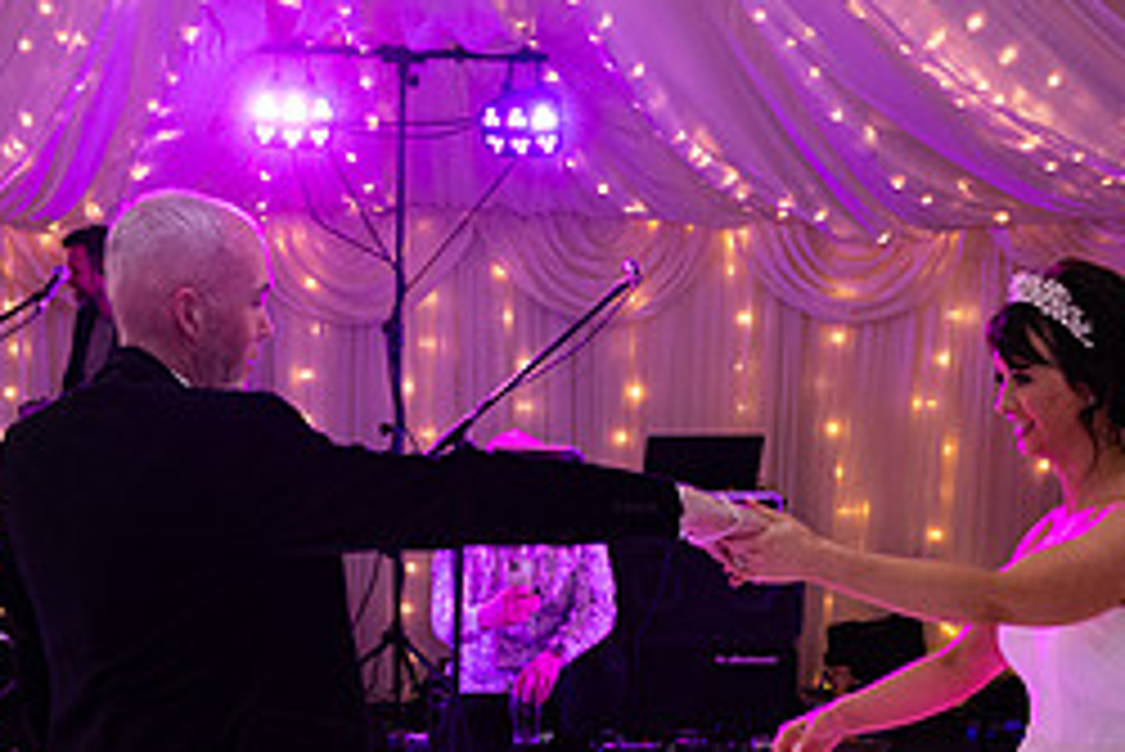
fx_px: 2032
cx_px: 450
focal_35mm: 65
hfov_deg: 30.9
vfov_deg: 20.2
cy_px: 786
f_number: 3.5
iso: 1000
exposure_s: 1/160
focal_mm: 28
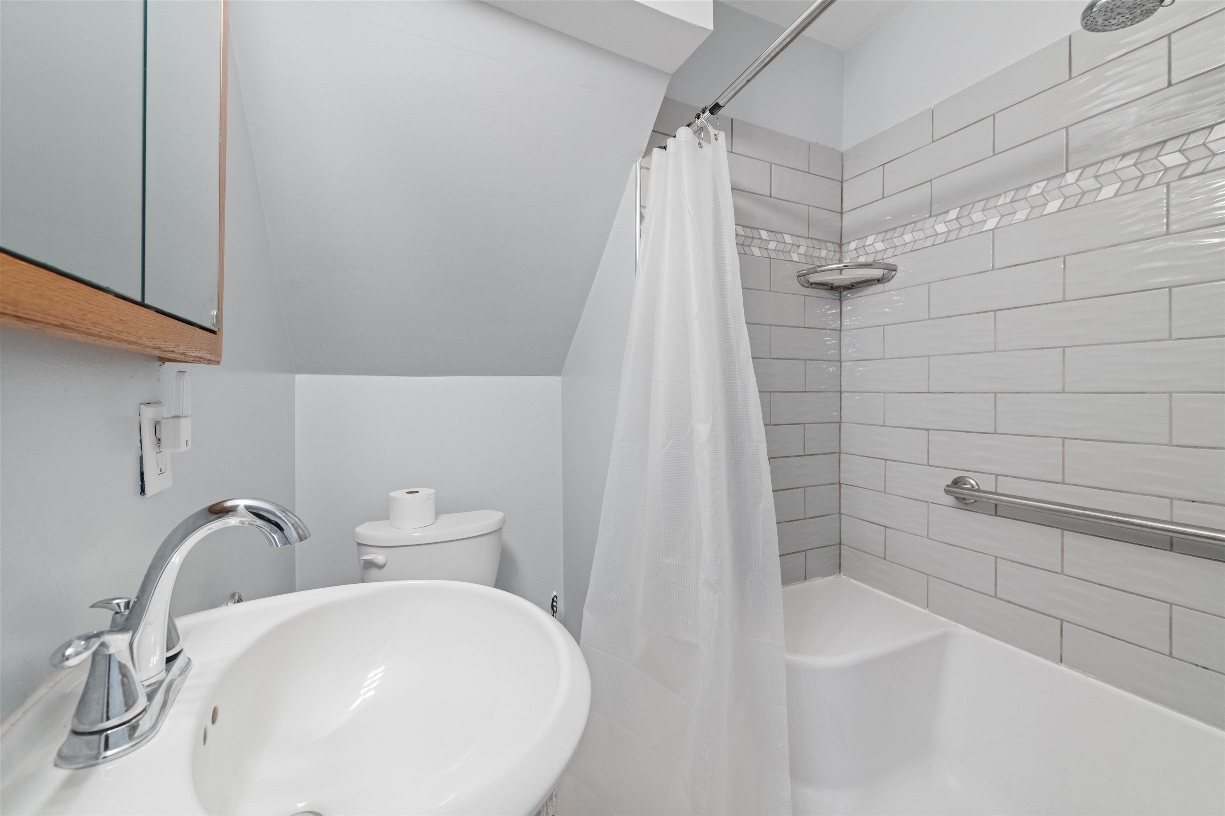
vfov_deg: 81.2
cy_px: 408
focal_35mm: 14
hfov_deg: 104.3
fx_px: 476
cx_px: 612
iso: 1000
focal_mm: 14
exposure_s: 1/20
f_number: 8
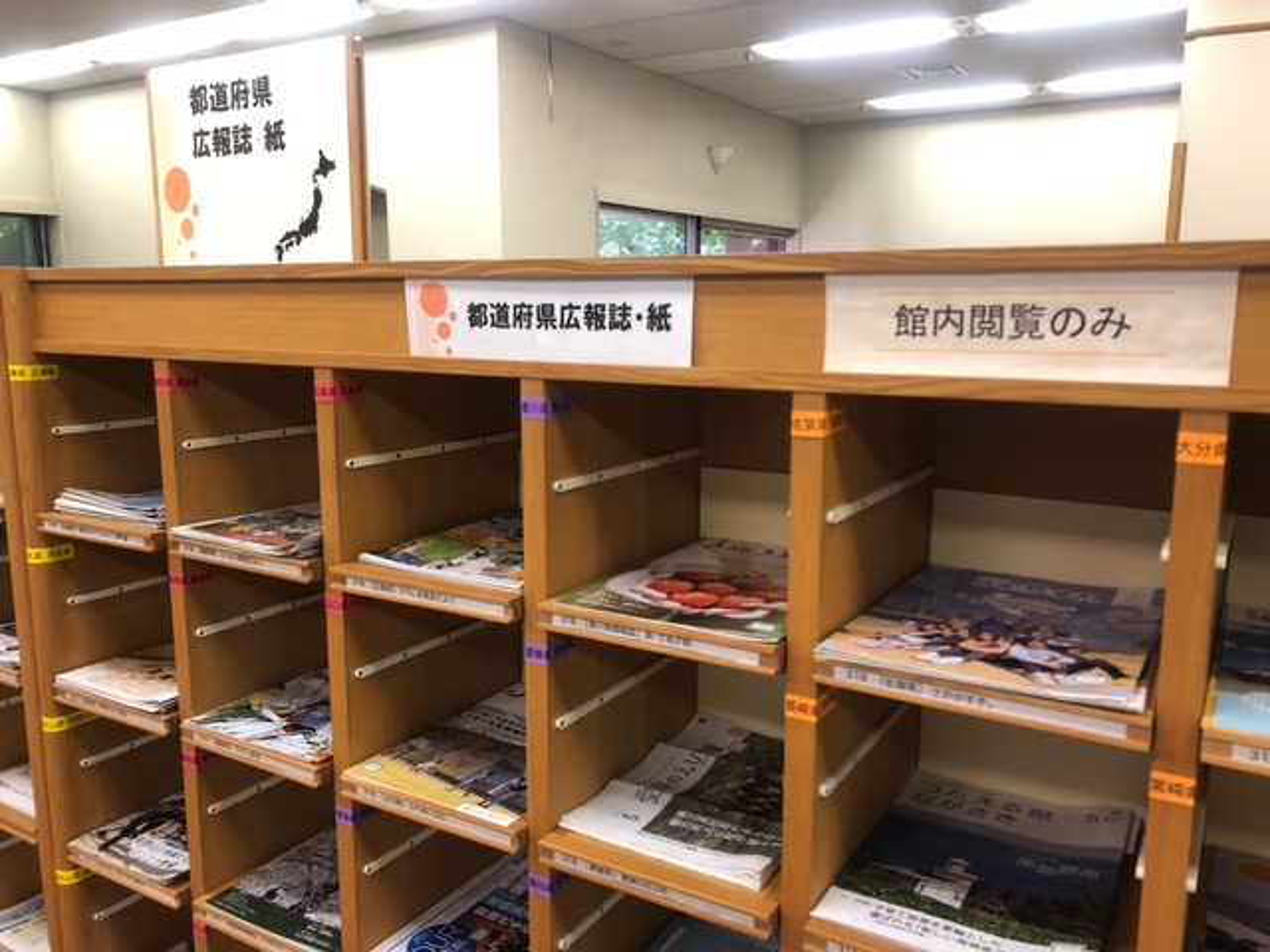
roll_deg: -1.1
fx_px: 1027
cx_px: 635
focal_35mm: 28
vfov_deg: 49.7
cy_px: 476
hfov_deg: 63.4
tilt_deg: -9.9
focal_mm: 3.99
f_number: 1.8
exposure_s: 1/15
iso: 64
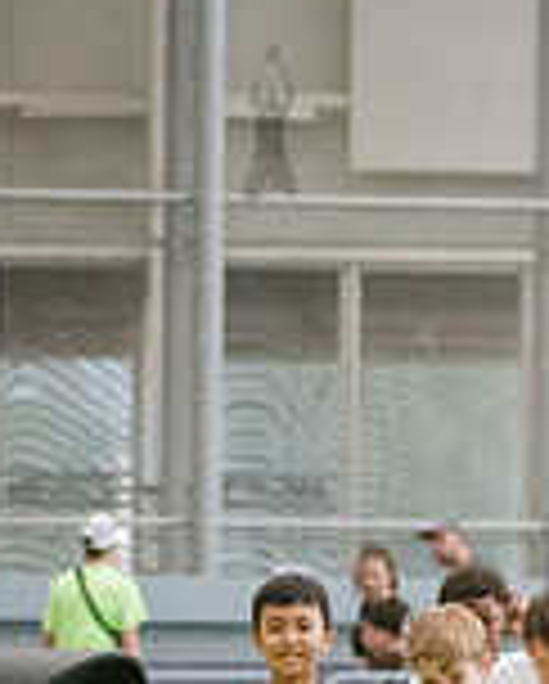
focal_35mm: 580
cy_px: 918
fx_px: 11756
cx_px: 1337
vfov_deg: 3.3
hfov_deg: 2.7
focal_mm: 112
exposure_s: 1/1000
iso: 6400
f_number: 4
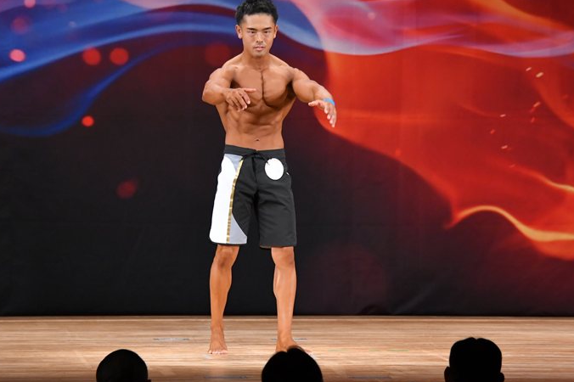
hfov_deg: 7.5
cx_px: 290
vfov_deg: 5.0
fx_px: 4382
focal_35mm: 275
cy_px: 177
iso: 3200
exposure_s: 1/400
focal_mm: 160
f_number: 5.6
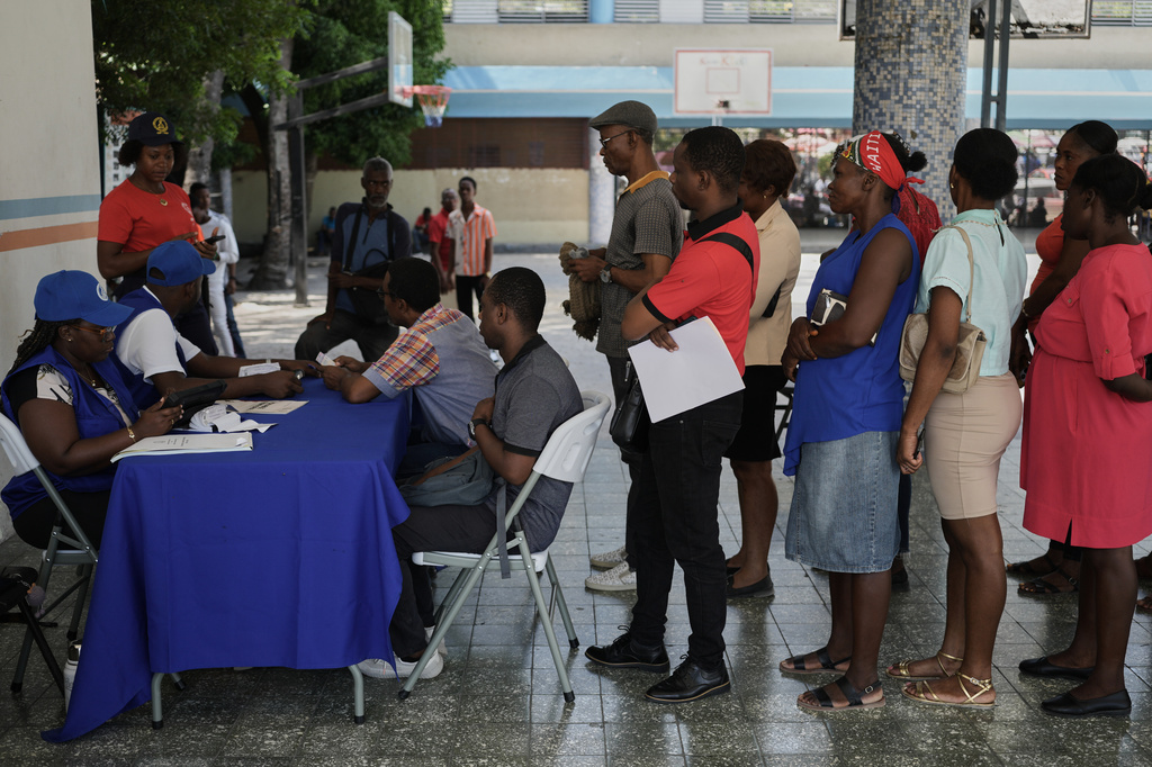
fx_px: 1407
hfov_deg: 44.5
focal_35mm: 44
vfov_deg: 30.5
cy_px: 384
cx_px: 576
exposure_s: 1/320
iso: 160
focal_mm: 44
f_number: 2.8
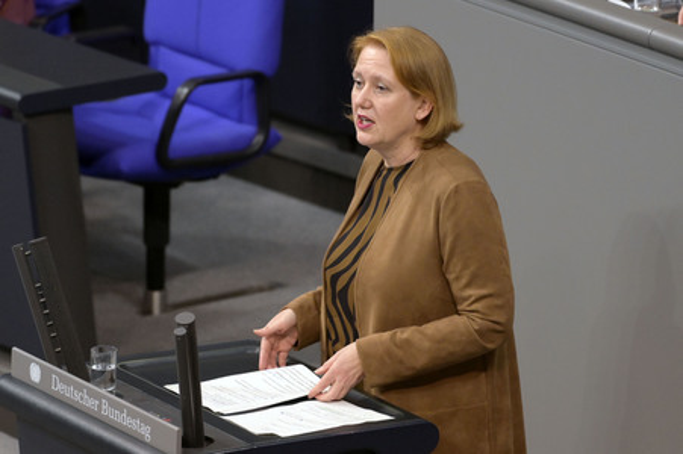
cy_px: 227
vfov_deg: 4.3
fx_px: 6066
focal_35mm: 320
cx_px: 342
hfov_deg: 6.4
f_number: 5.6
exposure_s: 1/320
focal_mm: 320
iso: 10000
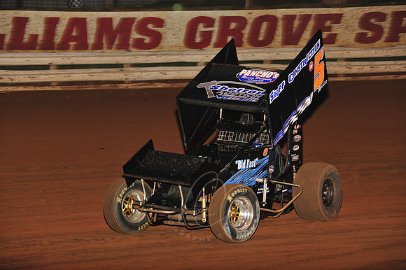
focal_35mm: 125
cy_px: 135
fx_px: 1409
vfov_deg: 11.0
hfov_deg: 16.4
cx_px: 203
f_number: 6.3
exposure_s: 1/320
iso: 800
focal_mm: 125
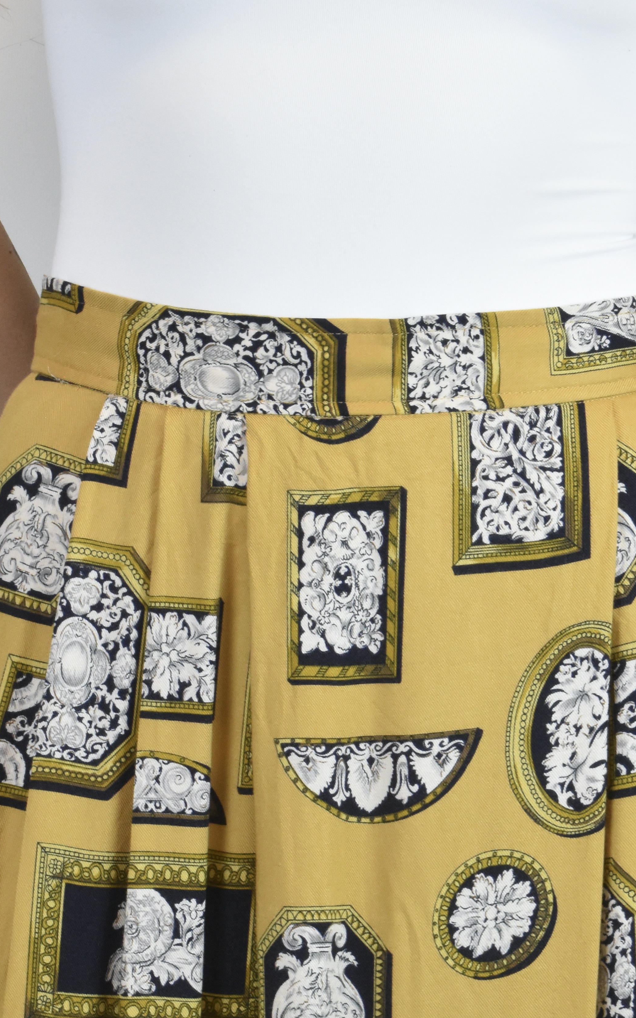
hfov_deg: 8.6
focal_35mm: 152
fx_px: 4214
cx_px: 410
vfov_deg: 13.7
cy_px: 855
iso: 1600
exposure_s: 1/30
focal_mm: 55
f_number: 18
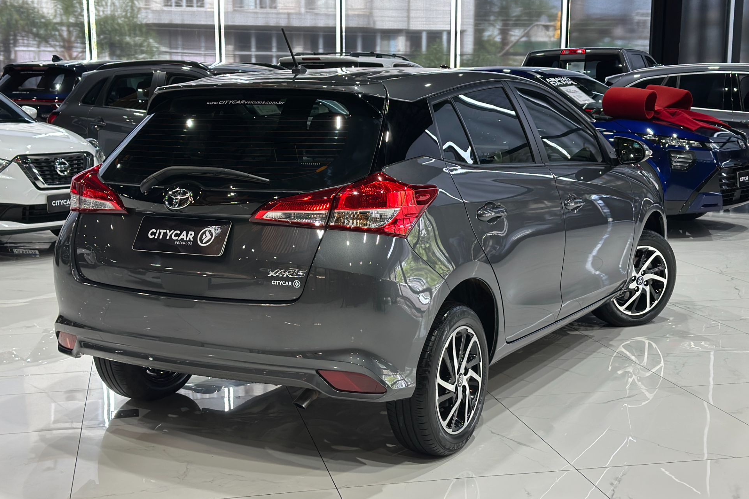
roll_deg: -0.2
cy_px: 260
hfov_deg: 39.6
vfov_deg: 27.0
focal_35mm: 50
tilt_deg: -10.0
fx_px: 1040
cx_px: 374
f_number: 1.78
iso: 250
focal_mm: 6.86
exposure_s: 1/120
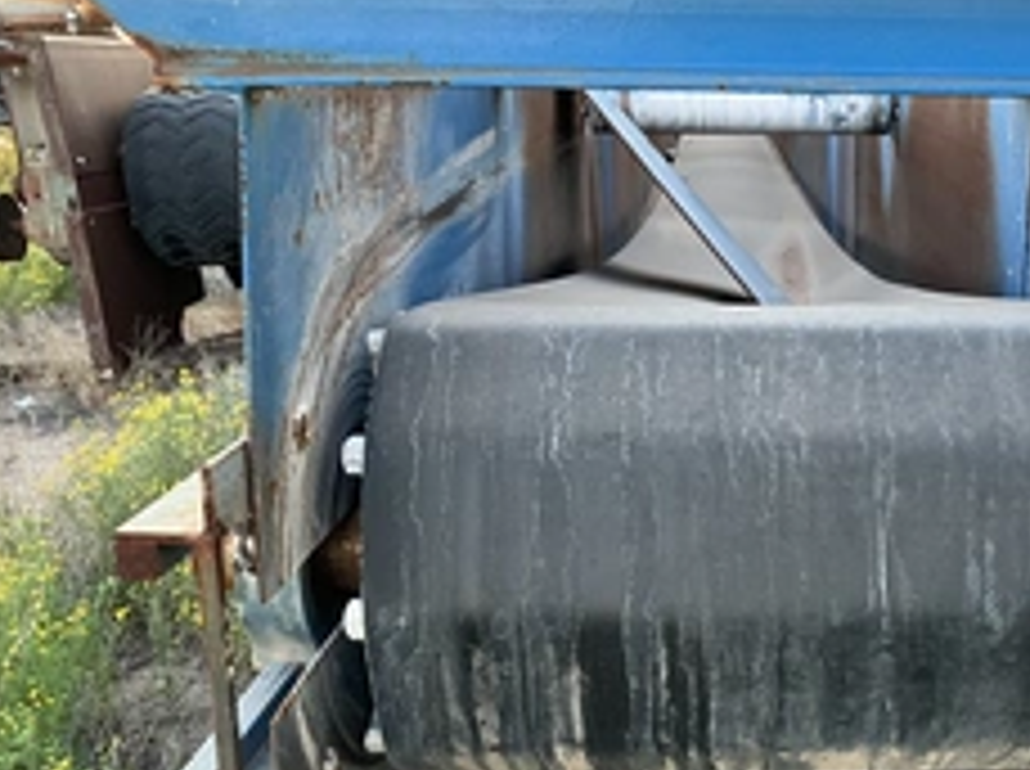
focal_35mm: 49
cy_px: 545
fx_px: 1456
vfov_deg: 29.3
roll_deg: +0.7
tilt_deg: -17.7
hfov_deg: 37.6
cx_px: 819
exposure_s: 1/60
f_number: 1.8
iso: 100
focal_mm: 3.99
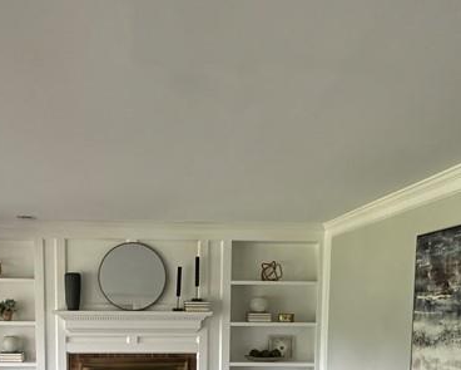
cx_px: 164
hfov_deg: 47.3
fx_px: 519
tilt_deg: -6.9
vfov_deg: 35.8
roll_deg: -0.3
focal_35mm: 38
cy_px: 360
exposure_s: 1/99
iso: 250
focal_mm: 2.22
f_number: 2.2
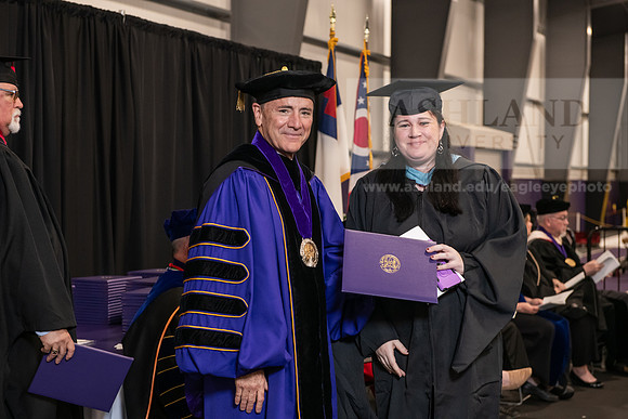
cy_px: 210
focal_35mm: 70
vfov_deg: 19.5
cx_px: 314
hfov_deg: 28.8
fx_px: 1221
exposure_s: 1/125
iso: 2000
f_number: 5
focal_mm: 70
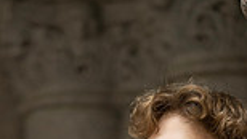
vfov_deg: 4.6
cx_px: 138
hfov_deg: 8.3
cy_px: 353
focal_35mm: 260
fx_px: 1705
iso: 160
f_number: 1.8
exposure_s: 1/200
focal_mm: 85
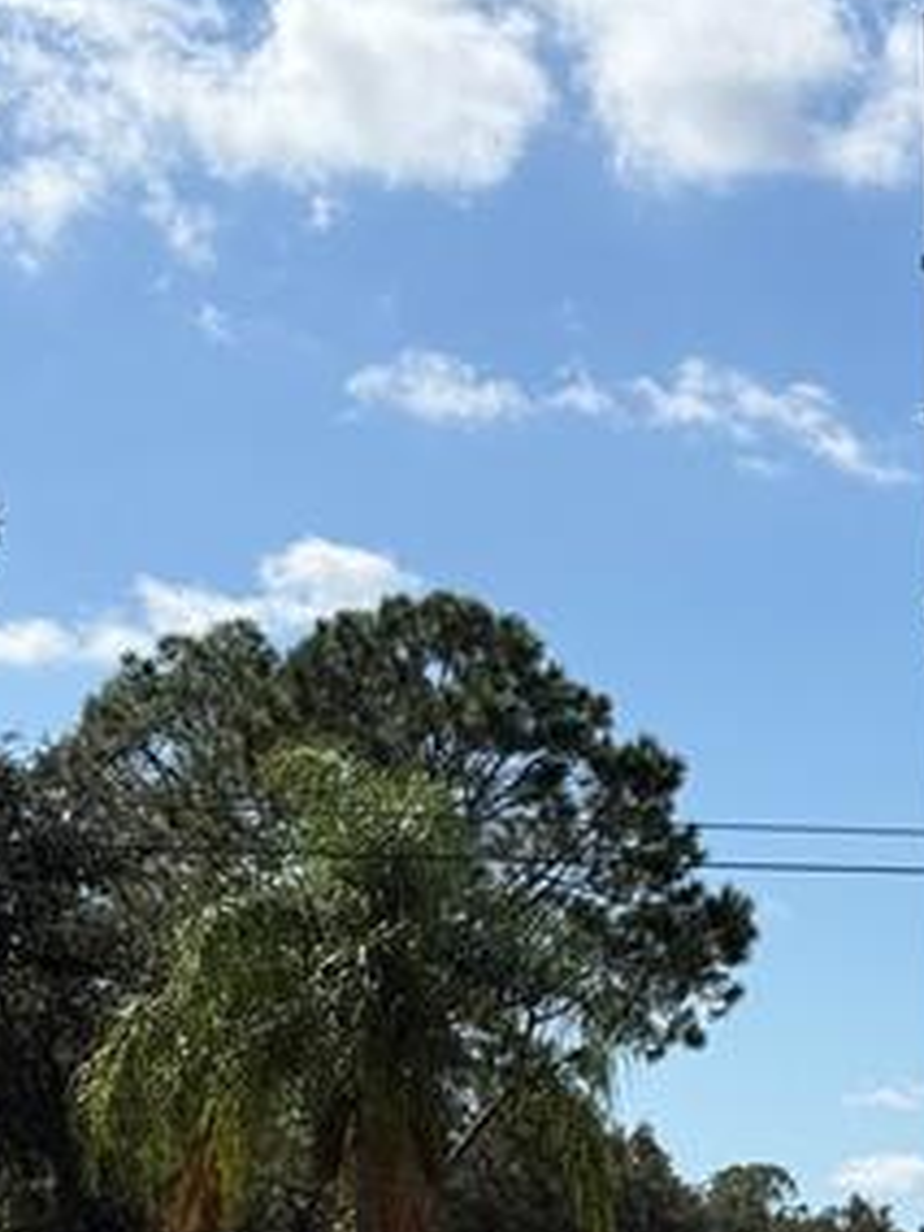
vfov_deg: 14.6
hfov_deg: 11.4
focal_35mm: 130
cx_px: 564
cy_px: 1510
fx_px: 4627
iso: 80
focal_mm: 6.76
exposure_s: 1/7143
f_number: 1.78
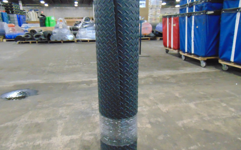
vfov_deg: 46.0
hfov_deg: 68.4
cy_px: 77
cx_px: 121
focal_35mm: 27
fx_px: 177
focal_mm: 4.5
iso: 800
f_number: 3
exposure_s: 1/40
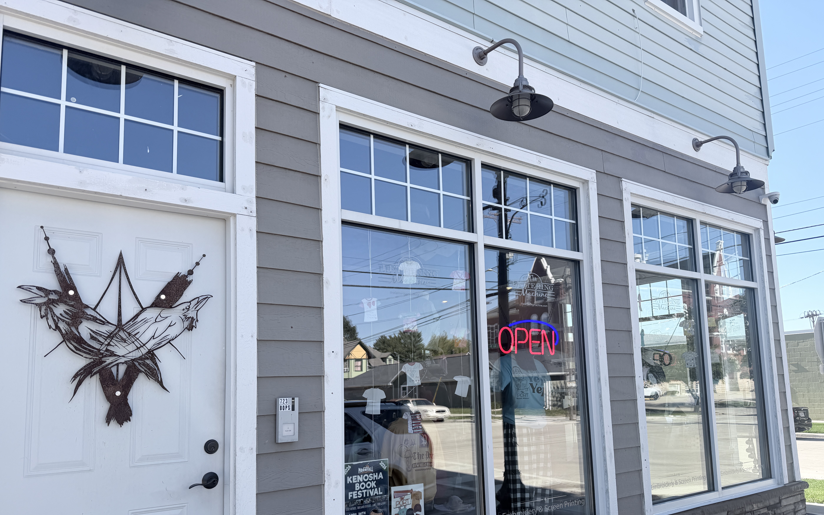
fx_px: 584
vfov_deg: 47.2
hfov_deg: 70.4
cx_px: 414
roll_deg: +2.2
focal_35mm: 26
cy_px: 315
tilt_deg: +7.1
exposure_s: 1/1770
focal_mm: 6.76
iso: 80
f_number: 1.78
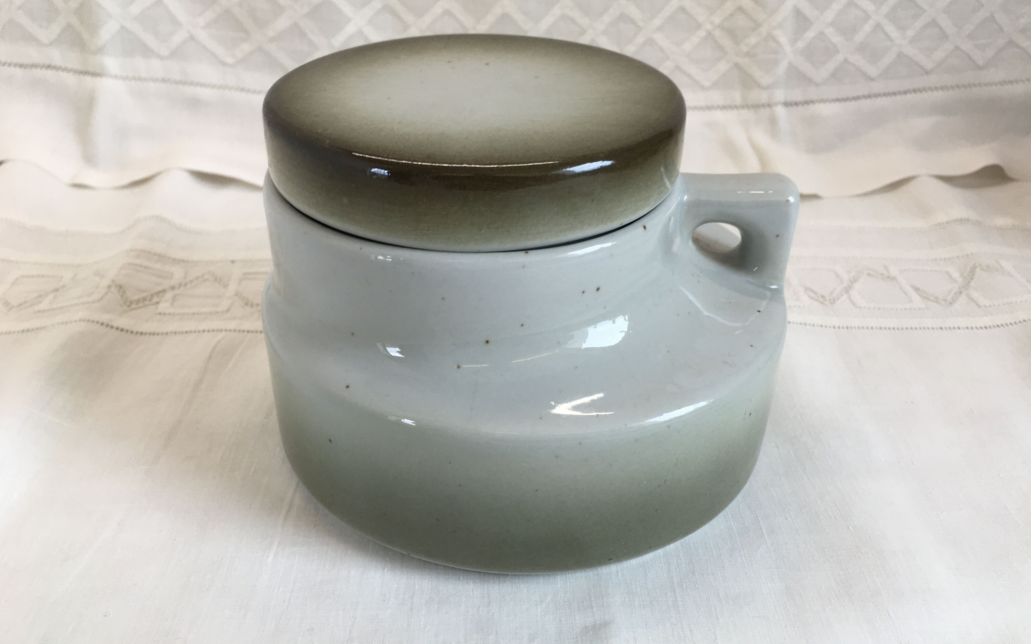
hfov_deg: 61.2
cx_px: 513
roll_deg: -2.7
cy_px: 332
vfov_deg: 40.6
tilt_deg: -31.1
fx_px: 871
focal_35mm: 31
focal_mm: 4.15
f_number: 2.2
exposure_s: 1/100
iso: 40
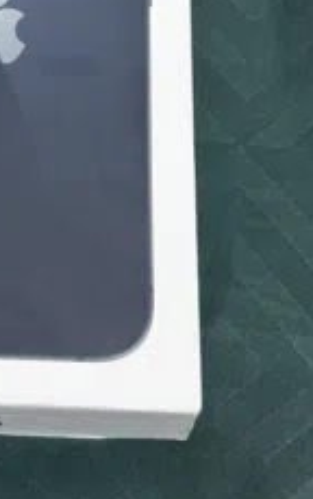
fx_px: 1309
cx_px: -2
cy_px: 76
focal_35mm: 96
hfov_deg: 13.4
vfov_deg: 21.3
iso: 125
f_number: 1.6
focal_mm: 5.96
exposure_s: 1/50
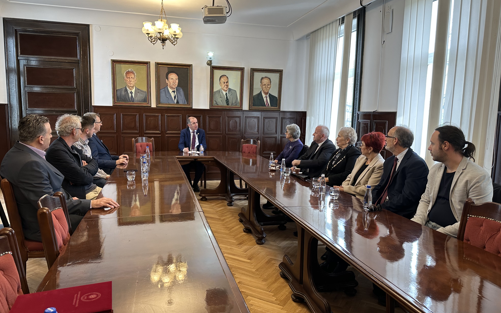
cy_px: 160
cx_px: 252
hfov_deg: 70.4
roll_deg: -1.2
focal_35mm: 26
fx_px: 355
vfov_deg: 47.6
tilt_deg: -7.8
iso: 125
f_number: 1.78
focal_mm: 6.86
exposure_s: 1/100
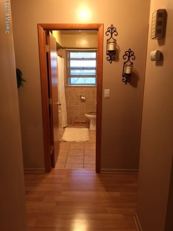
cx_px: 86
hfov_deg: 48.2
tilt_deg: -12.8
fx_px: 193
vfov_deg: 61.7
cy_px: 116
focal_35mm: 29
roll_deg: +0.0
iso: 80
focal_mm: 4.15
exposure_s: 1/15
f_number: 2.2
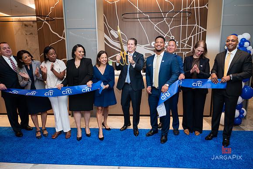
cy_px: 84
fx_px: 170
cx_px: 126
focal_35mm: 24
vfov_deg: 52.7
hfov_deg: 73.3
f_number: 3.2
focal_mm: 24
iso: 400
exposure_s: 1/160
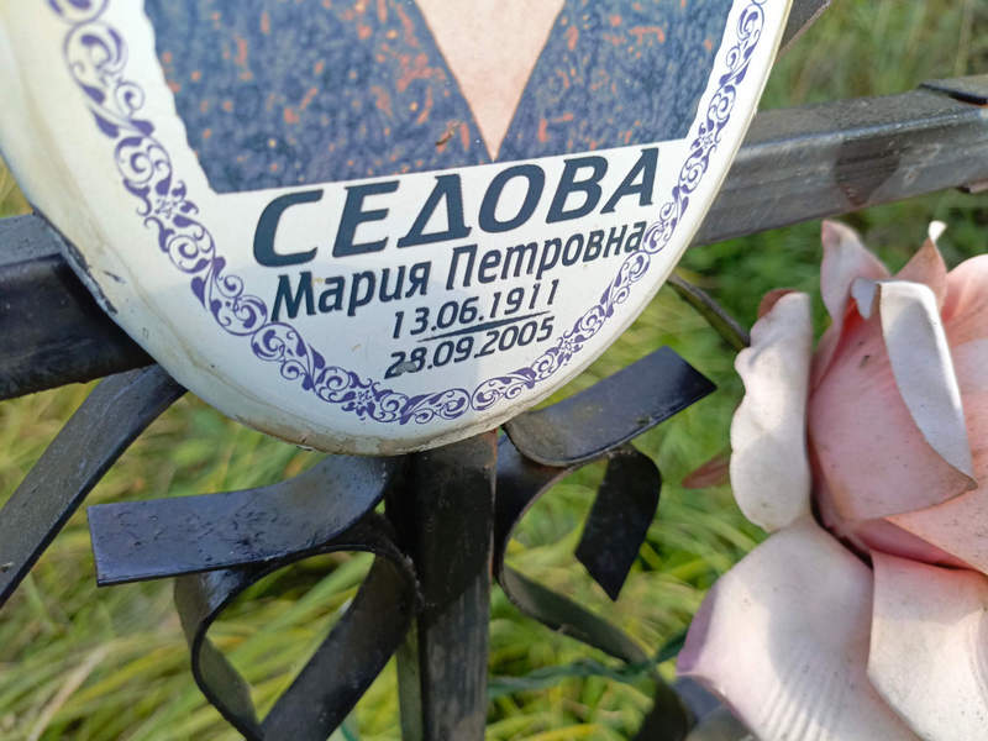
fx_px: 714
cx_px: 494
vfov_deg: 54.9
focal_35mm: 25
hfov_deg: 69.4
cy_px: 370
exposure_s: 1/299
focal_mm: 4.76
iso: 112
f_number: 1.69
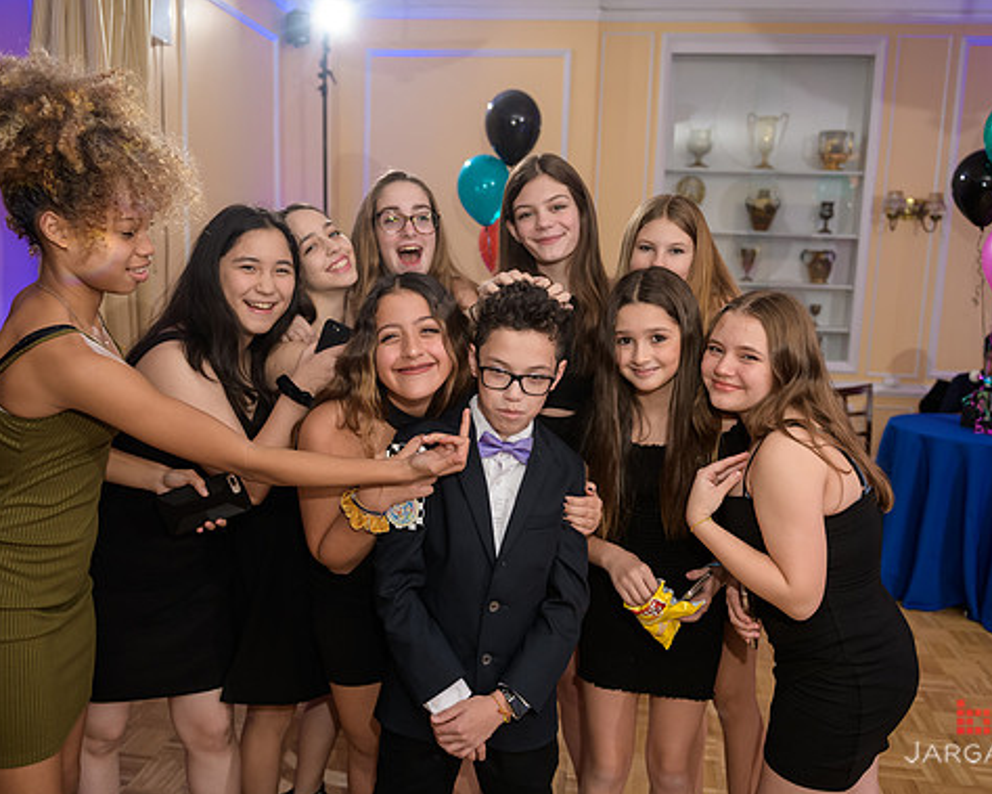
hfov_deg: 57.2
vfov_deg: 47.1
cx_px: 498
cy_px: 403
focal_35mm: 31
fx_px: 910
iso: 1250
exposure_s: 1/125
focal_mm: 27
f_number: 3.2
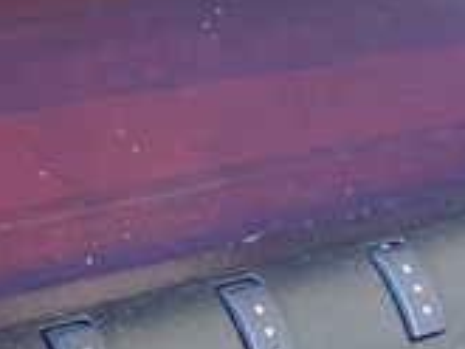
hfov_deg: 18.0
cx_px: 163
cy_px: 155
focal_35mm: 109
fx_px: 1465
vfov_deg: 13.6
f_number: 2.3
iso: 400
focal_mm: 5.4
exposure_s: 1/30
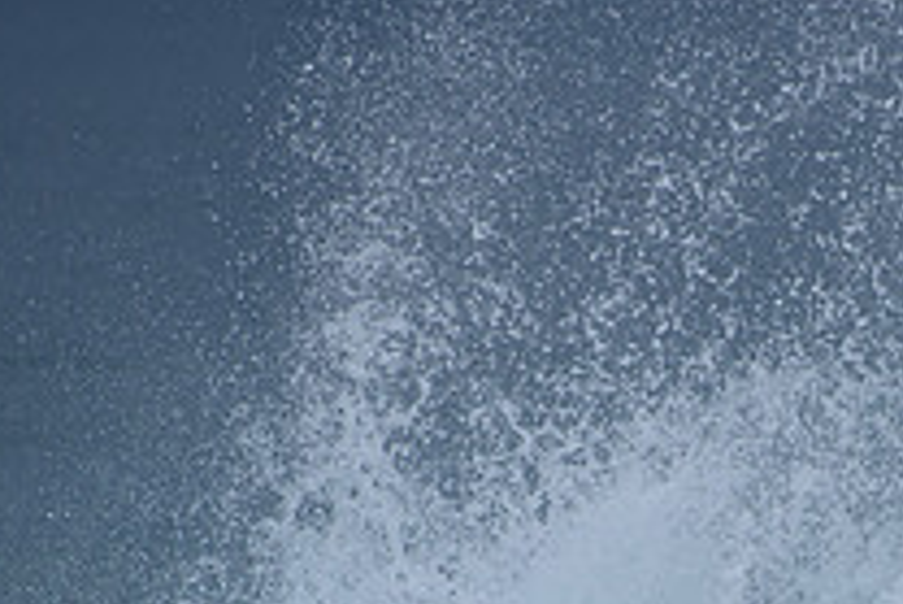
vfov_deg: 1.0
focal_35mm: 1396
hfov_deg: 1.5
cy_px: 789
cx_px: 847
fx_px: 35040
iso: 180
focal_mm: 500
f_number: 5.6
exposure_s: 1/2000
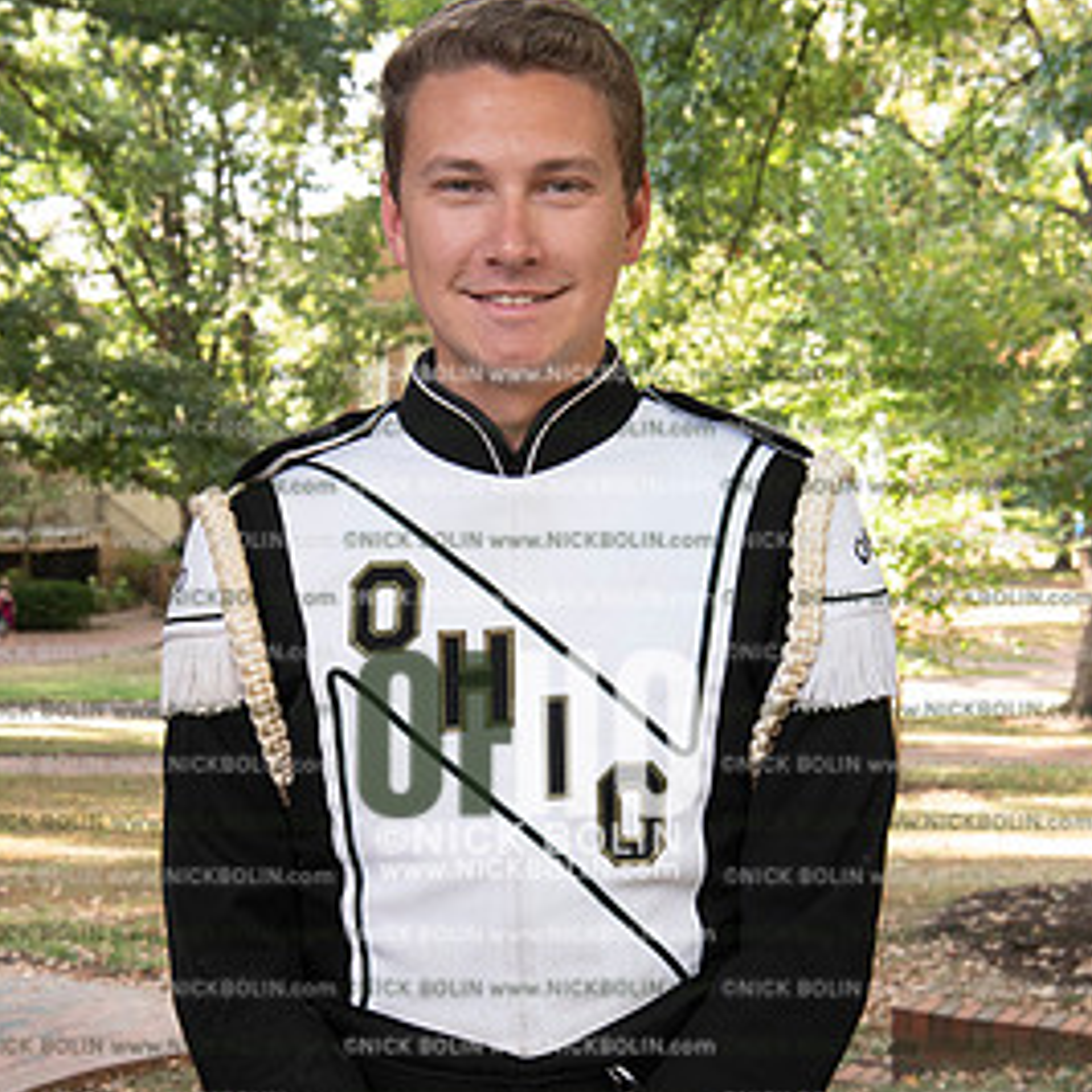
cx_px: 528
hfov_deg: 26.1
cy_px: 765
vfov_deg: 25.9
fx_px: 2356
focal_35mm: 66
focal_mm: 46
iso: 800
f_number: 8
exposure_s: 1/100
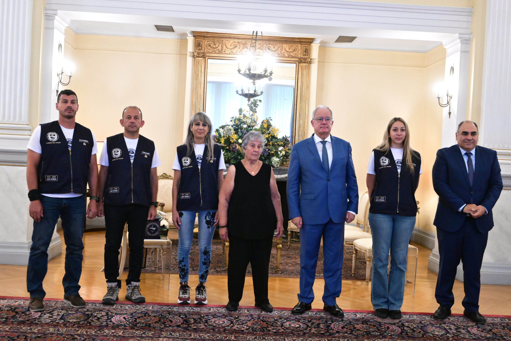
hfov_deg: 47.4
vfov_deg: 32.6
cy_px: 170
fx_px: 582
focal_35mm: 41
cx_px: 256
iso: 8000
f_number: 4.5
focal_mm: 41
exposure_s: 1/200
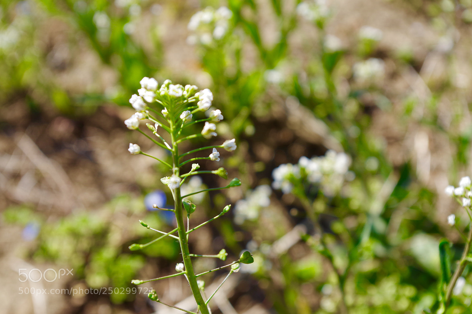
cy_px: 157
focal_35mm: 56
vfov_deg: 24.4
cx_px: 236
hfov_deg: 35.9
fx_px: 727
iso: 100
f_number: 7.1
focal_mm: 37
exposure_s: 1/200
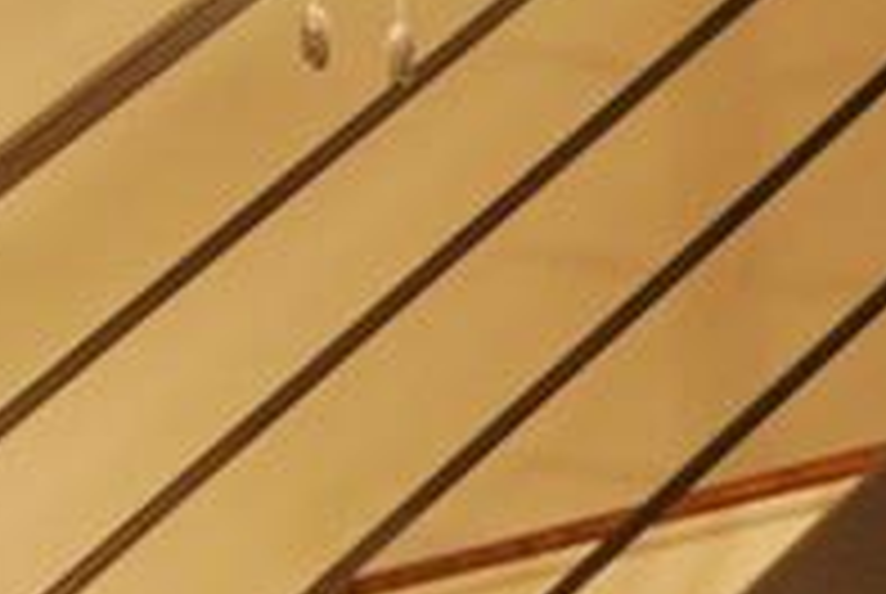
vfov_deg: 5.9
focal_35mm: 234
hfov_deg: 8.8
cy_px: 572
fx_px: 5768
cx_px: 756
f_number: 4.8
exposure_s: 1/20
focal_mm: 30
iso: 1600
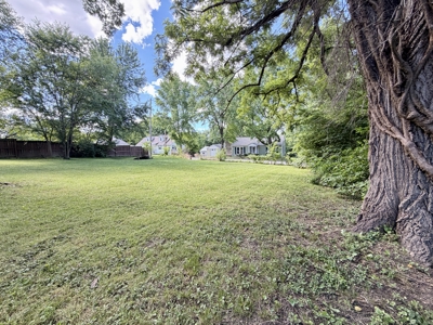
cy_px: 162
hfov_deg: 102.1
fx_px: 175
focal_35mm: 14
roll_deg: +2.4
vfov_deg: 85.7
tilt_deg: -5.0
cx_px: 216
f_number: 2.2
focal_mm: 2.22
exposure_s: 1/121
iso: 125
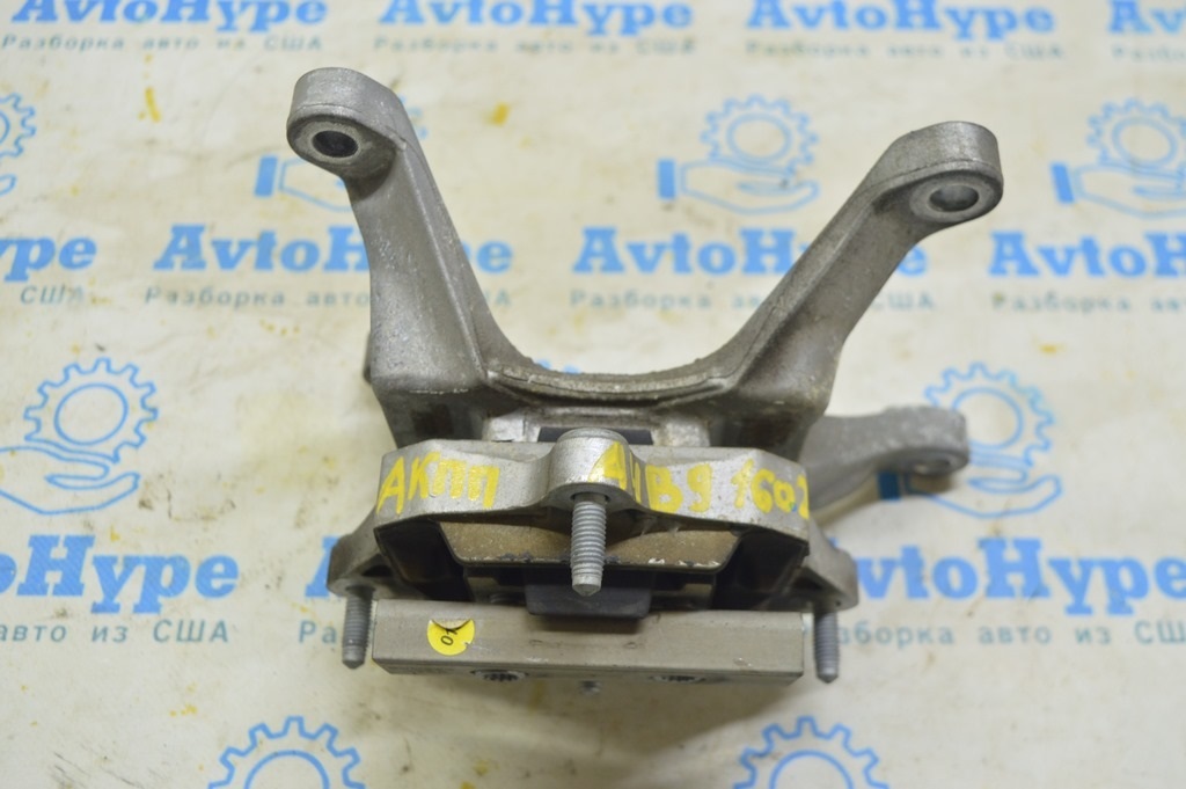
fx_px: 1383
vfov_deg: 31.8
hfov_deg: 46.4
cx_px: 593
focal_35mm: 42
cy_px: 394
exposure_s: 1/20
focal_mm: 28
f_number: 5.6
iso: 400
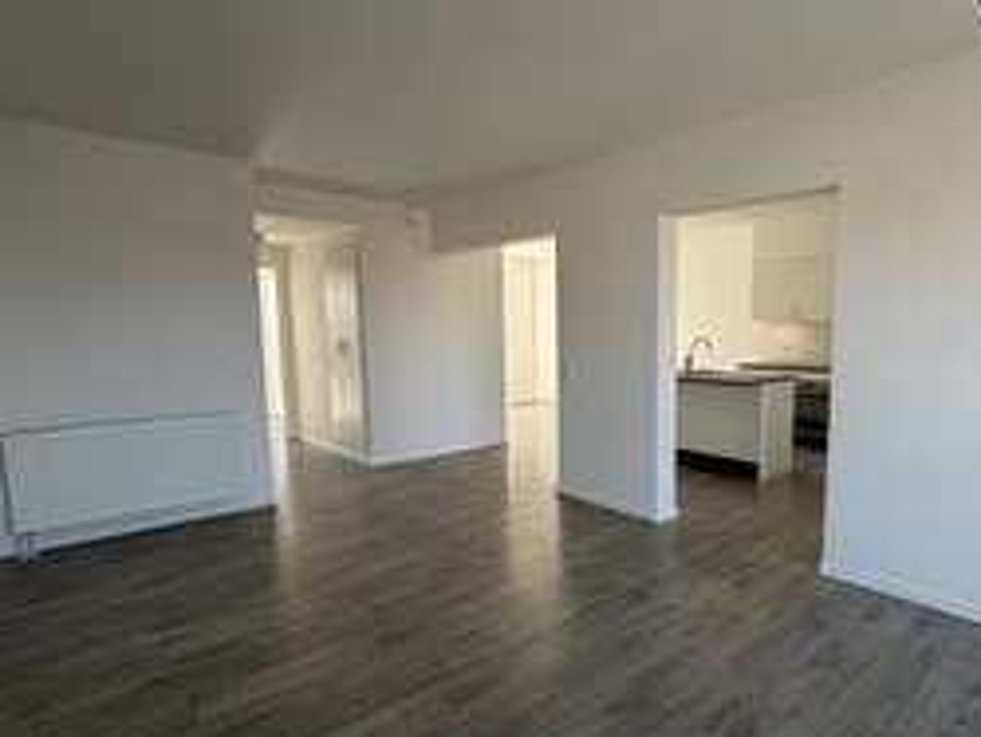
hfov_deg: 77.7
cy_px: 394
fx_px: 595
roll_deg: +0.4
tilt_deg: -6.8
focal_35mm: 21
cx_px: 605
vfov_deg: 63.4
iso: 50
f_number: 2.2
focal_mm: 2.22
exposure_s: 1/121
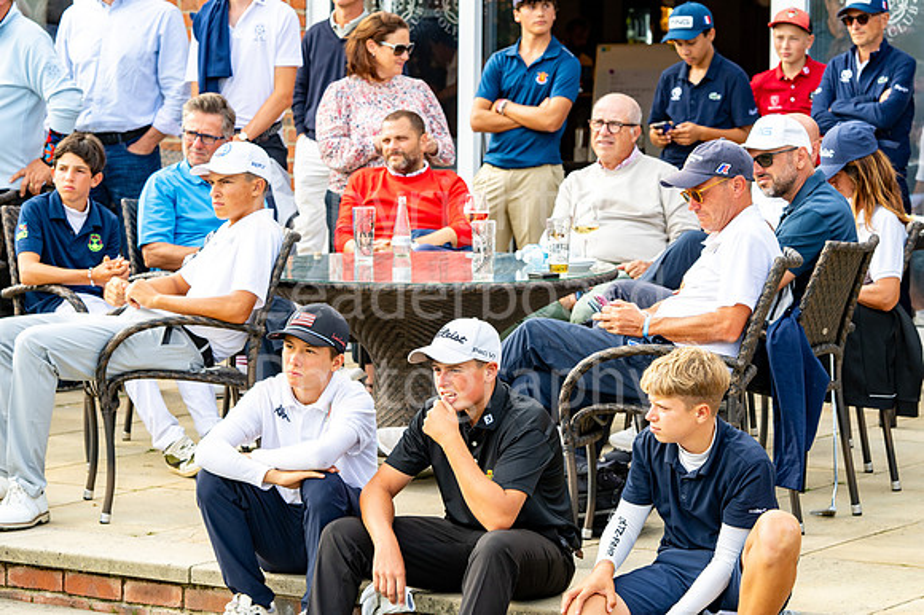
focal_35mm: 127
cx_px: 462
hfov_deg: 16.1
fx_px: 3258
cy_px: 308
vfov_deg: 10.8
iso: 200
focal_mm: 85
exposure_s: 1/250
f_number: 5.6
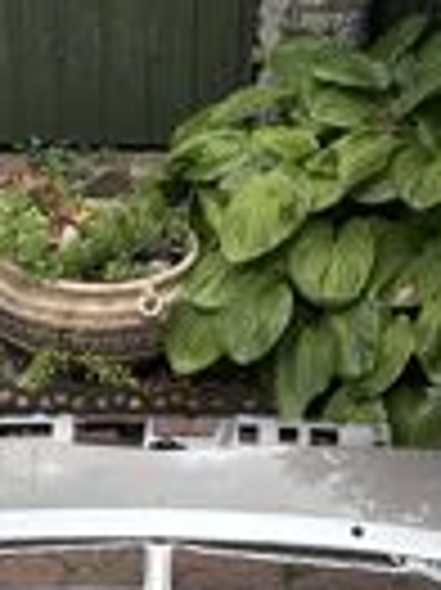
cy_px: 784
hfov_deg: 15.5
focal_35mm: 95
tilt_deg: -40.6
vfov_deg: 19.0
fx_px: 1616
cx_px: 151
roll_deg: -0.7
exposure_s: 1/884
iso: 50
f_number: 1.6
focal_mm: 5.96
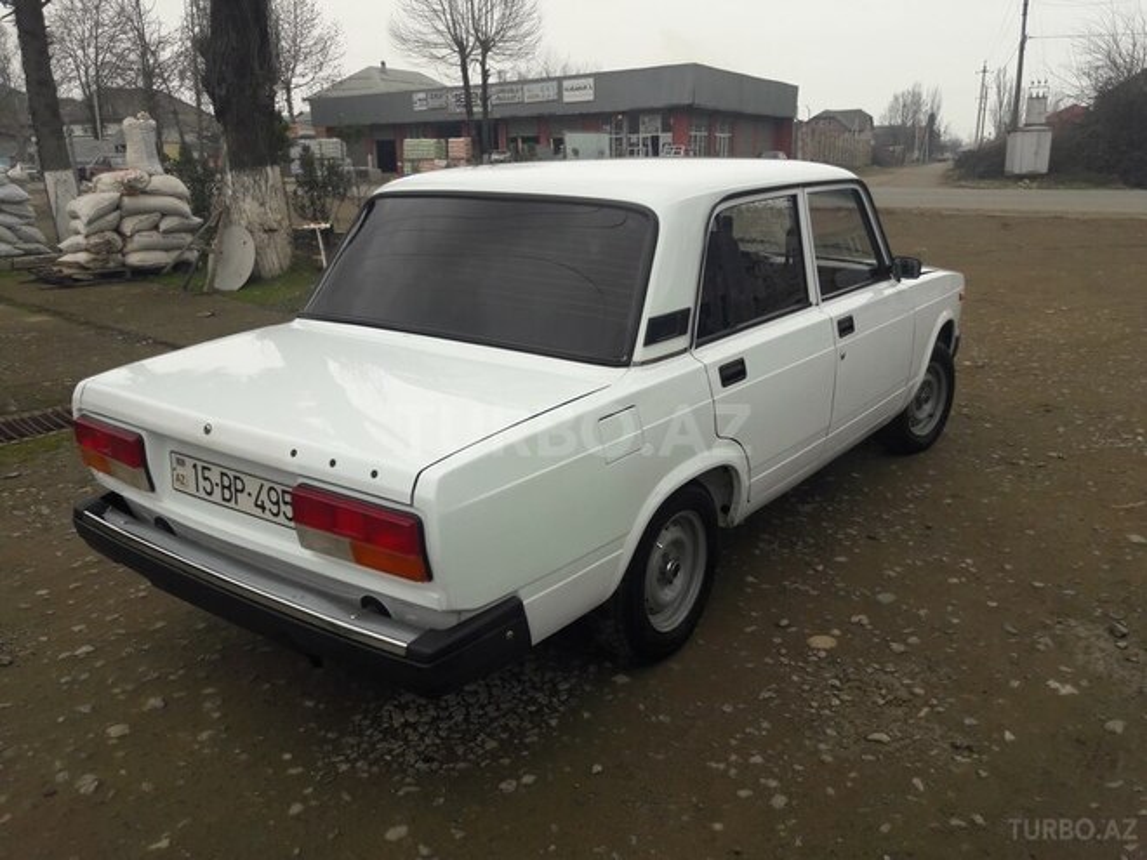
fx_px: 928
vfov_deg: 49.7
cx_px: 574
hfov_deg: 63.4
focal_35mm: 28
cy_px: 430
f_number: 1.9
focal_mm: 3.7
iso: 40
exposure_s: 1/516
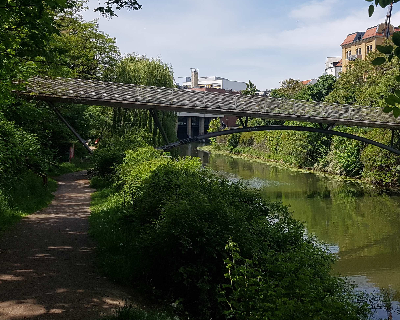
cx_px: 266
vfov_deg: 35.2
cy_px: 100
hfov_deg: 43.2
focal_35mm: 42
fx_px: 497
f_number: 1.7
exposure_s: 1/2536
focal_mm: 4.2
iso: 50
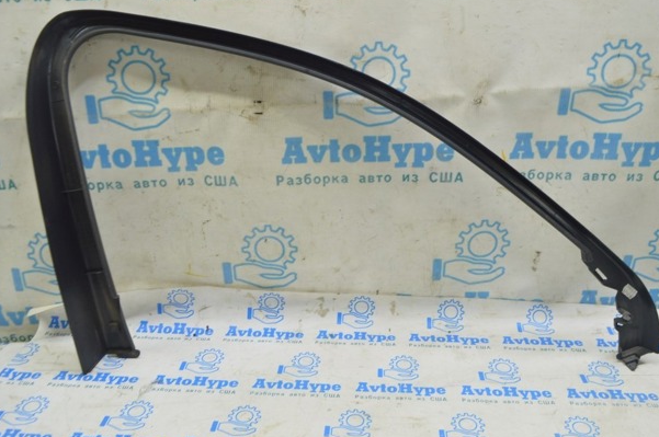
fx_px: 613
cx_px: 332
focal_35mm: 34
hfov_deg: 56.5
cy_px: 210
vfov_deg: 39.3
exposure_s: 1/20
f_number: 5.6
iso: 400
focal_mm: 21
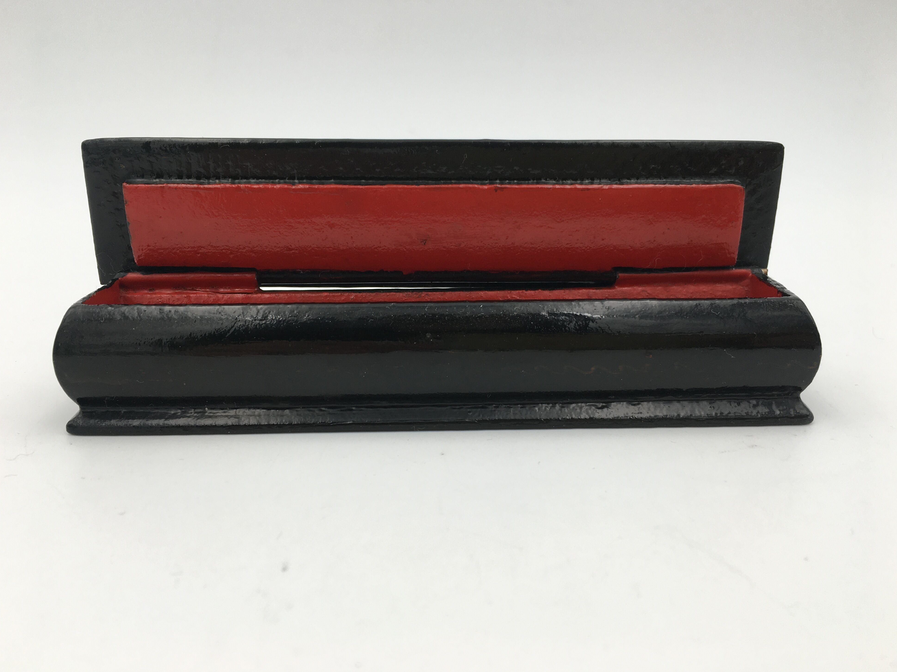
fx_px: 777
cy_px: 332
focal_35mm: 30
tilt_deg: -16.4
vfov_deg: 46.8
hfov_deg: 60.0
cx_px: 454
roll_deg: +0.1
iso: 25
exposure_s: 1/100
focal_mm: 4.15
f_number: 2.2
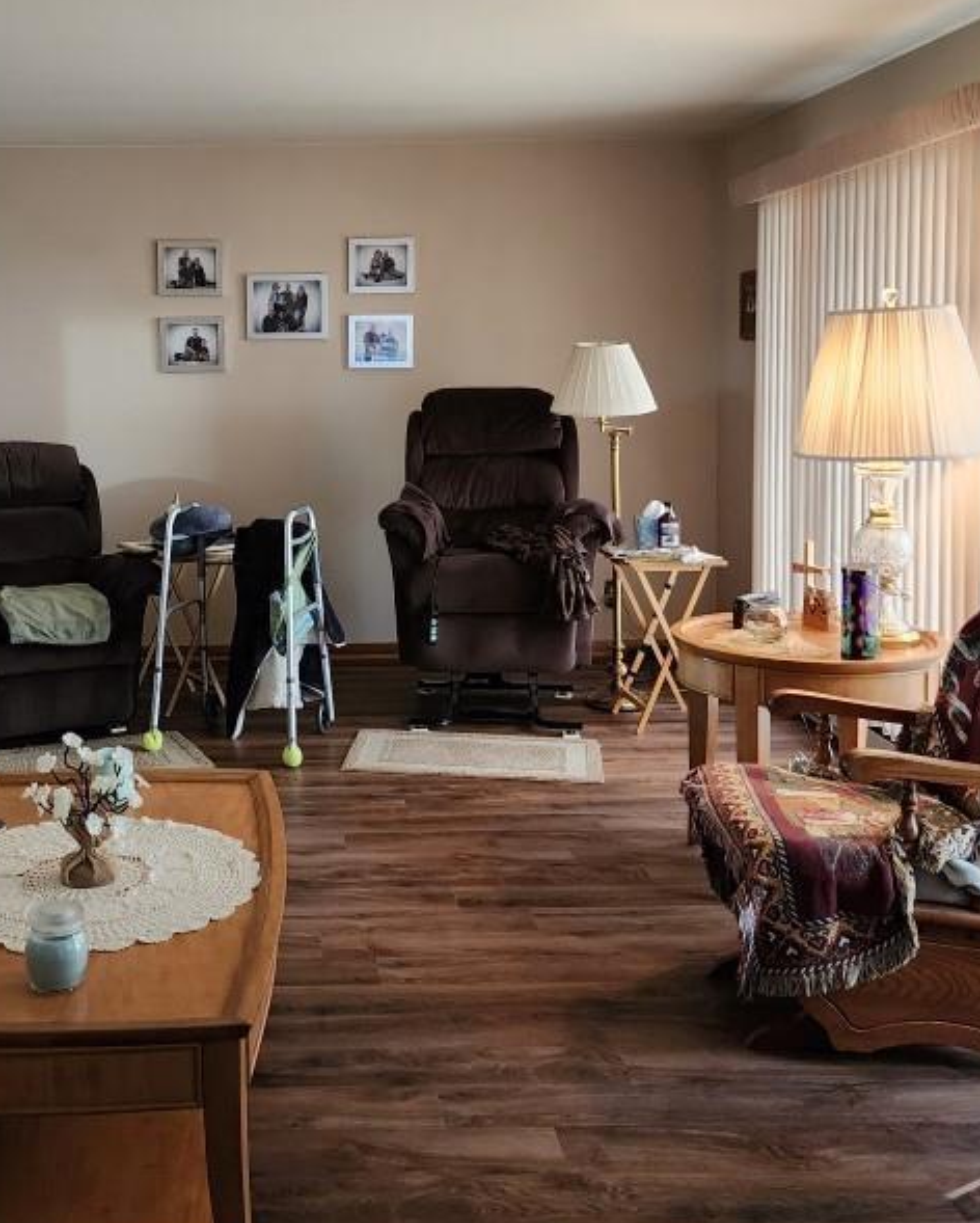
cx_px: 272
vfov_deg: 46.4
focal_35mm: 39
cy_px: 449
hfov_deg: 37.5
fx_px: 1412
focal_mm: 6.4
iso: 800
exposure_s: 1/120
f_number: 1.8
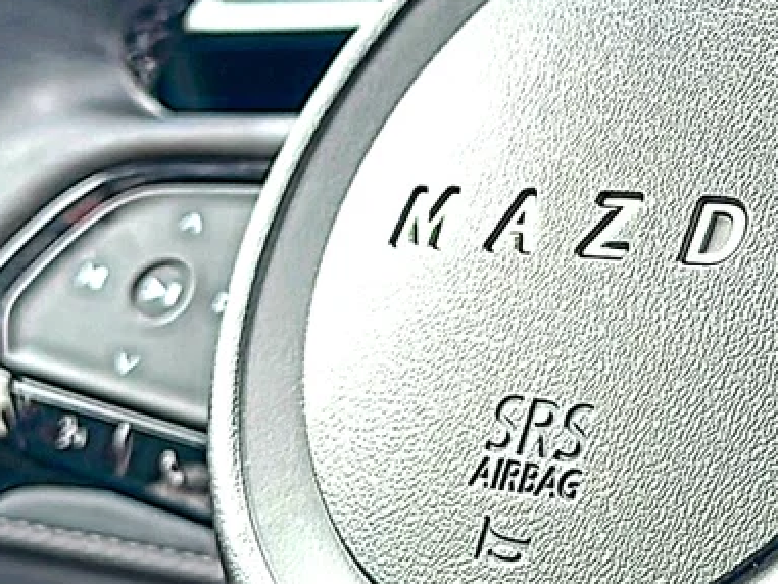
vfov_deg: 16.4
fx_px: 2023
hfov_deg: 21.5
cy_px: 228
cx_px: 606
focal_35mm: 90
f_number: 1.78
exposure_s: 1/392
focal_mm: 6.86
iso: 80
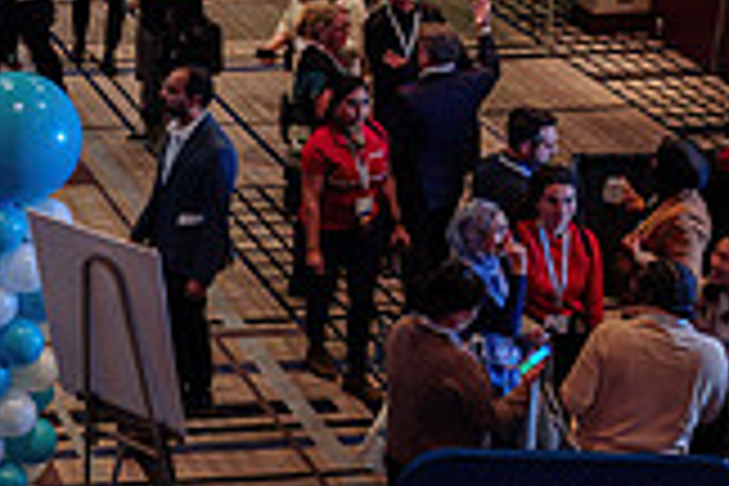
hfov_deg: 18.3
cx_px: -188
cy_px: 4
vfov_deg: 12.9
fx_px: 2126
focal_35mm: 105
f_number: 3.5
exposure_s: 1/60
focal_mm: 28
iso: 1000
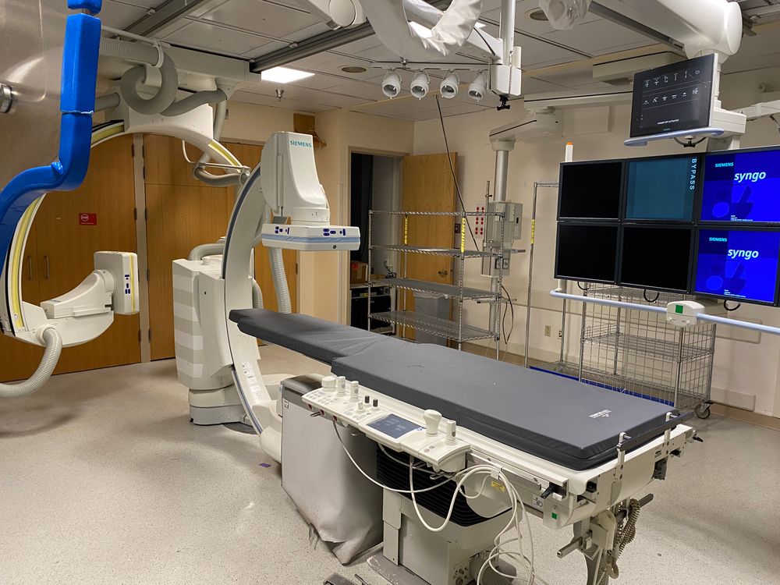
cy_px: 292
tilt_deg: -7.2
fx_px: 586
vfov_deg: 53.1
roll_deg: -1.2
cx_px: 390
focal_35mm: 26
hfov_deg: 67.3
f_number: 1.8
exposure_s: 1/60
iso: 200
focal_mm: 4.25
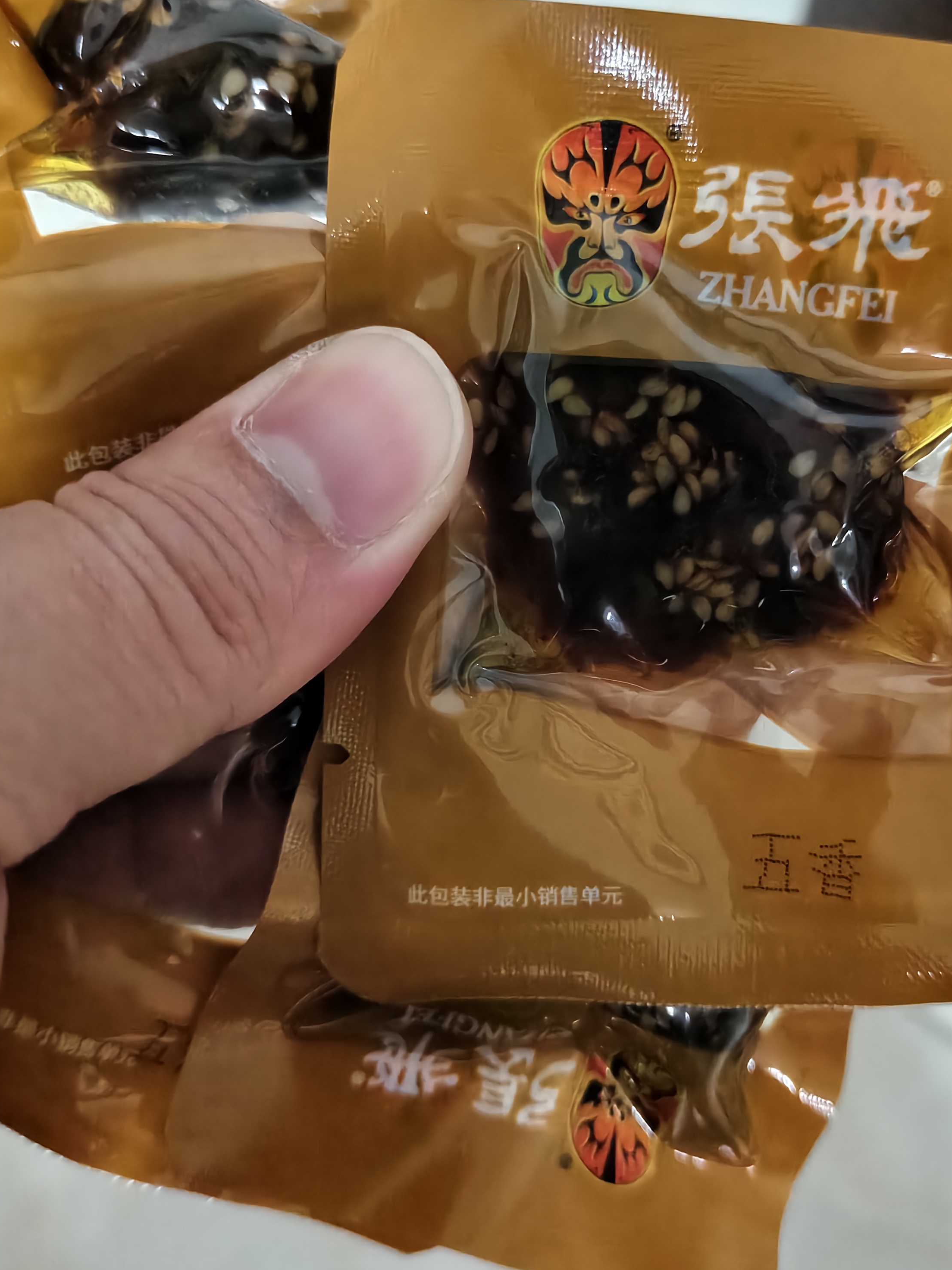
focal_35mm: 32
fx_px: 1173
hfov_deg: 44.1
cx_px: 541
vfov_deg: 56.8
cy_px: 598
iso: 4735
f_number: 1.88
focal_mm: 5.56
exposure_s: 1/298
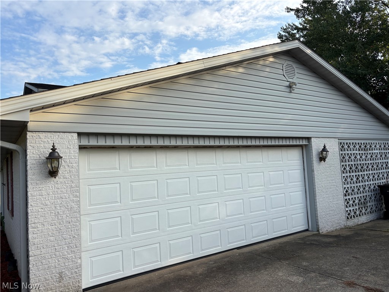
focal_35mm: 26
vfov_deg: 53.1
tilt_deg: +4.0
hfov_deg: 67.3
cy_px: 146
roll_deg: +3.3
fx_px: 292
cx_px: 194
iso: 50
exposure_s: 1/1590
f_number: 1.6
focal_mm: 5.96
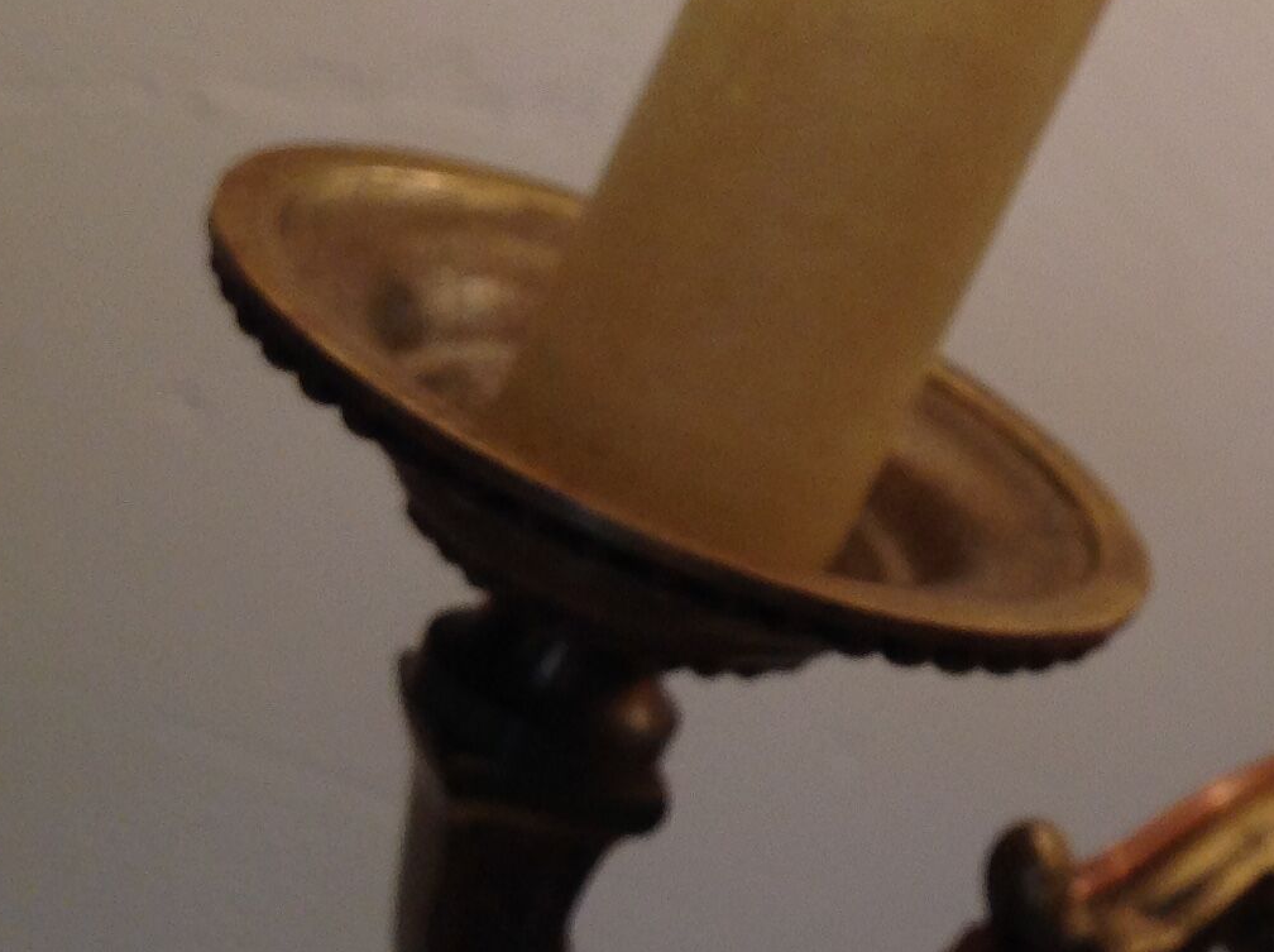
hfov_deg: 20.9
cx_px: 1357
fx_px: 3308
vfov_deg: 16.2
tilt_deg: -6.2
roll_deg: -26.0
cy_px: 95
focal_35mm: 90
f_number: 2.4
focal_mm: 4.28
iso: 80
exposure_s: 1/100
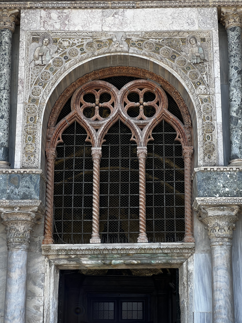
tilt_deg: +17.0
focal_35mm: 77
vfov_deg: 25.3
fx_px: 718
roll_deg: +0.0
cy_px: 162
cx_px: 121
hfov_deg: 19.1
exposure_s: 1/138
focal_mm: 9
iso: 32
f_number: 2.8
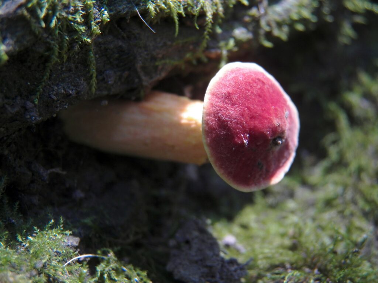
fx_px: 928
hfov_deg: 23.0
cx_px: 189
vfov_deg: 17.4
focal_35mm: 85
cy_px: 142
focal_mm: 15.2
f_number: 3.6
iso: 125
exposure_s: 1/60
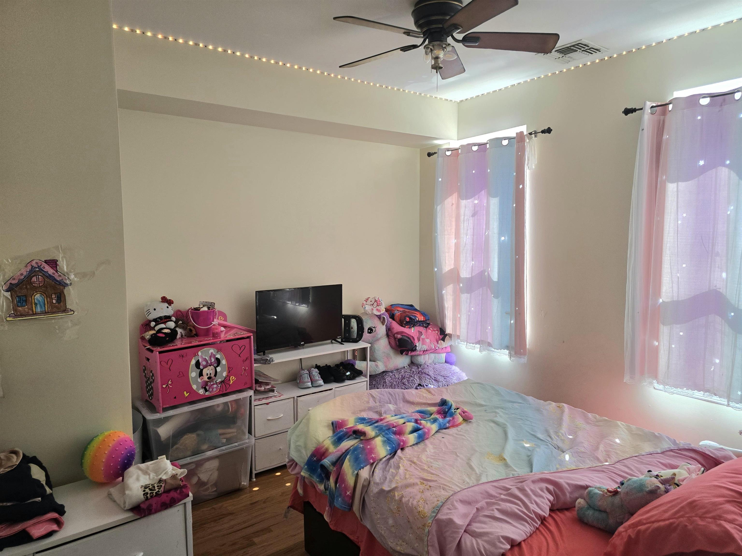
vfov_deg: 58.9
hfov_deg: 73.9
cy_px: 278
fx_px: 493
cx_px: 371
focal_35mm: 23
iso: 200
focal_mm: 6.3
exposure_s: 1/182
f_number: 1.7
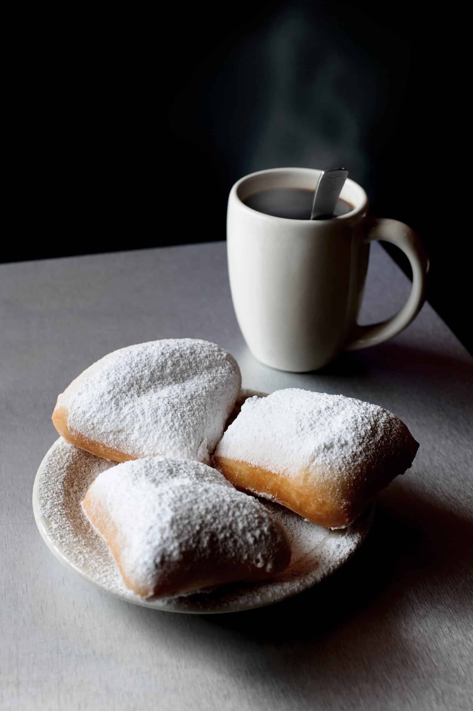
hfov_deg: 27.0
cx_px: 236
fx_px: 987
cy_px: 356
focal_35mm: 50
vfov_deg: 39.6
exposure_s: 1/125
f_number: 6.3
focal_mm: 50
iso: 320
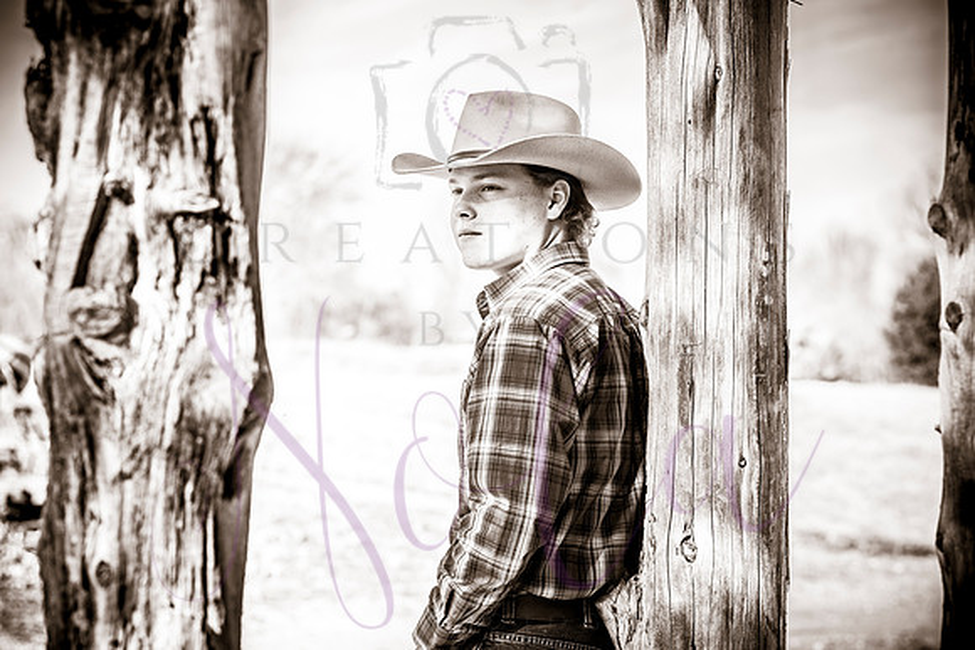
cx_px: 488
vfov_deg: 11.4
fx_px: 3251
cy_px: 325
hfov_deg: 17.1
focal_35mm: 120
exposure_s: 1/500
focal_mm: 120
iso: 800
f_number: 7.1
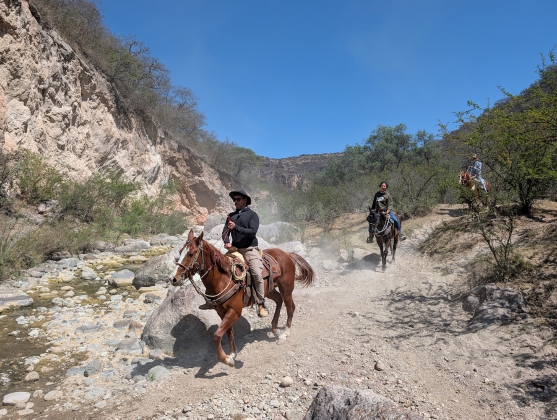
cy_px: 210
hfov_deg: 71.5
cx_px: 278
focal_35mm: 24
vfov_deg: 57.0
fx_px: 387
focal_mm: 6.9
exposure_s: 1/1081
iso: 19
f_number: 1.68
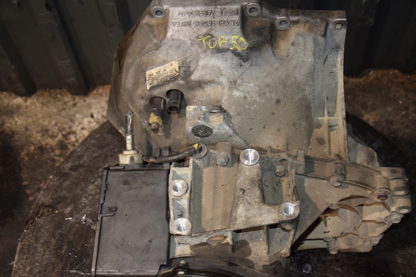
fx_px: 606
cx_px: 208
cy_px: 138
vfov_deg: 25.7
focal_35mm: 52
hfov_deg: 37.9
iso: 800
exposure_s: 1/60
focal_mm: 35
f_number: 5
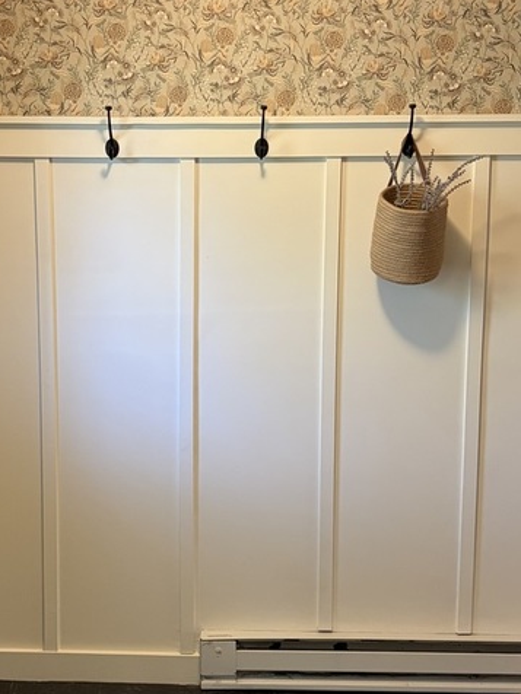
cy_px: 373
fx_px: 1184
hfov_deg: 24.7
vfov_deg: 32.7
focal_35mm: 59
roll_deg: +0.6
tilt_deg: -7.7
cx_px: 181
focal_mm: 5.96
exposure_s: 1/60
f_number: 1.6
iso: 250
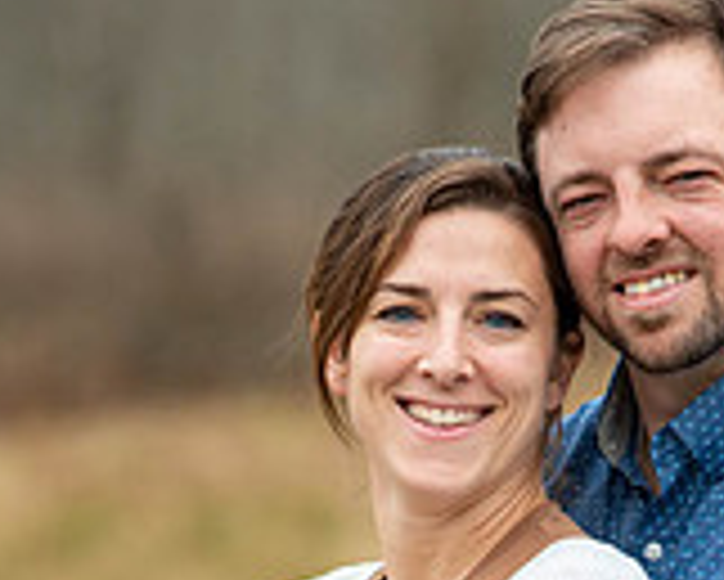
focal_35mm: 406
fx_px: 8705
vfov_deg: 3.8
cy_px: 778
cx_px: 531
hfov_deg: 4.8
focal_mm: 155
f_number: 5
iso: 320
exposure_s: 1/320
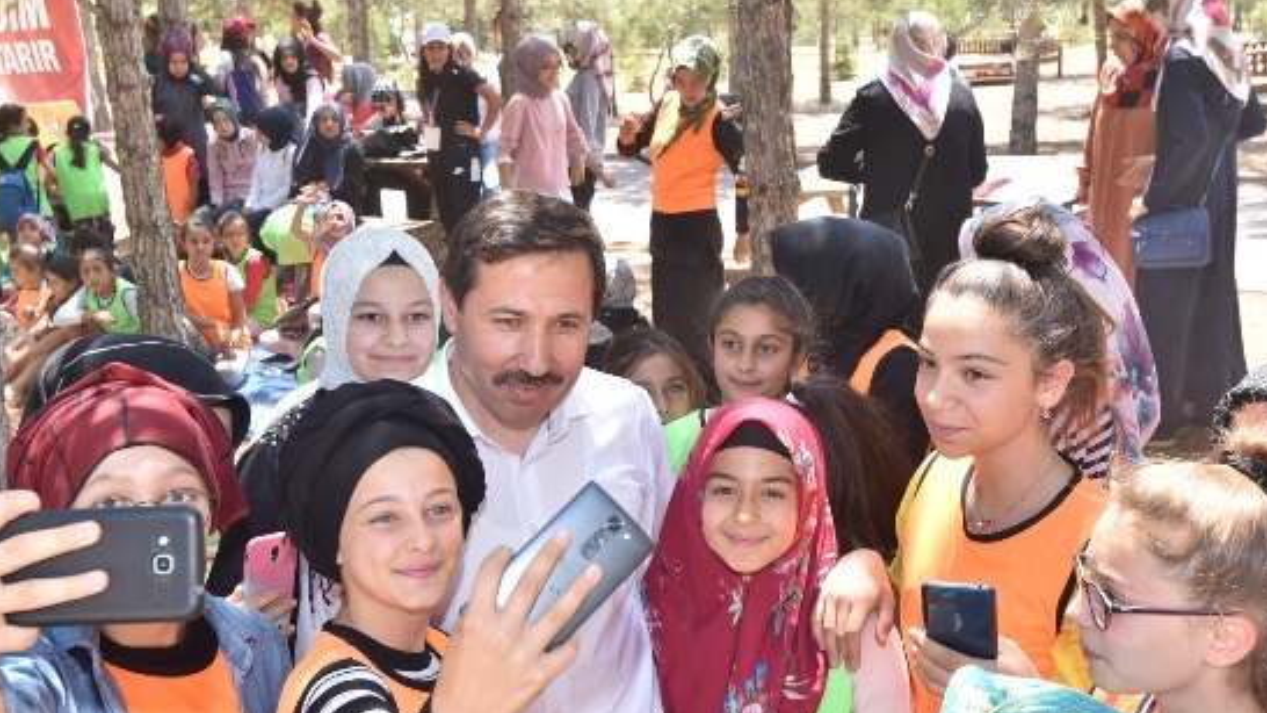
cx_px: 613
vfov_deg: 27.7
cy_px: 366
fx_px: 1444
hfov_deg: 47.4
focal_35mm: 43
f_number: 8
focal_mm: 35
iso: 400
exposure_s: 1/200
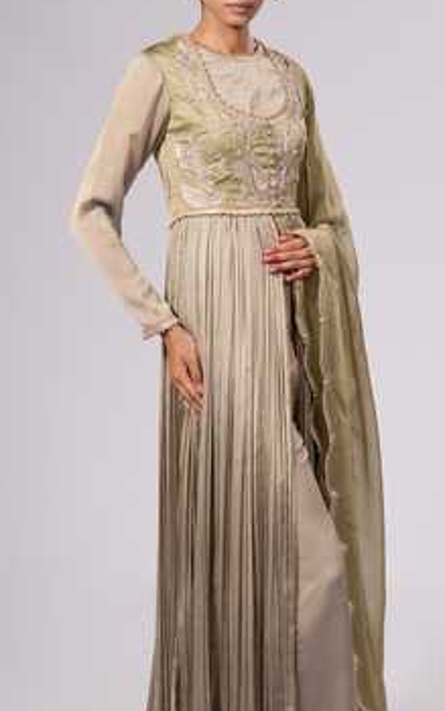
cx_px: 252
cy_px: 391
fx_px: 2075
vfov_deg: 19.4
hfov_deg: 12.2
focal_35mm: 107
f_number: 7.1
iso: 160
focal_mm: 47
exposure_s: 1/160
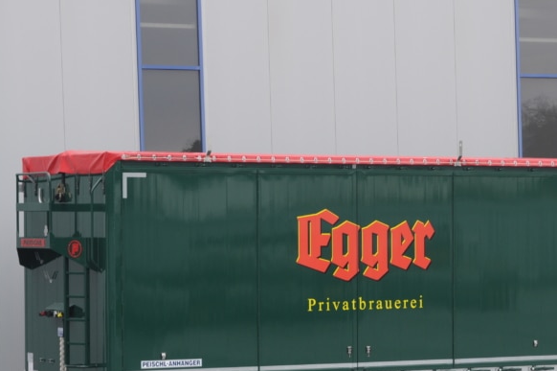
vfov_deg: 8.9
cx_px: 484
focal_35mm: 153
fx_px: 2365
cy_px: 310
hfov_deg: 13.3
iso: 200
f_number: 7.1
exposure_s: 1/50
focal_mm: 58
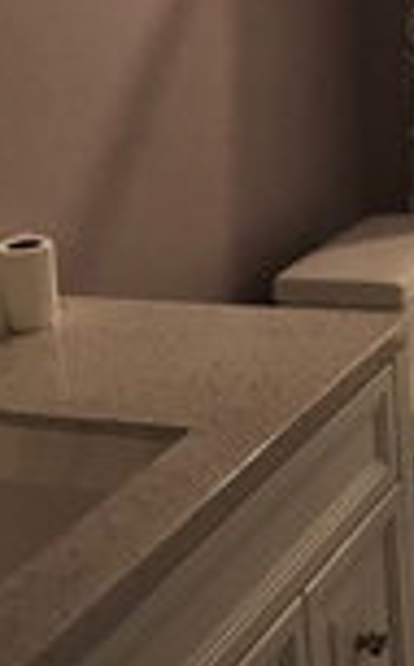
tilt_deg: -9.3
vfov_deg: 24.3
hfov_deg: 15.1
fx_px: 1505
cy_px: 83
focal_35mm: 83
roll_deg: +2.3
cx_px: 490
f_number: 1.8
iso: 40
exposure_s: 1/20
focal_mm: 3.99
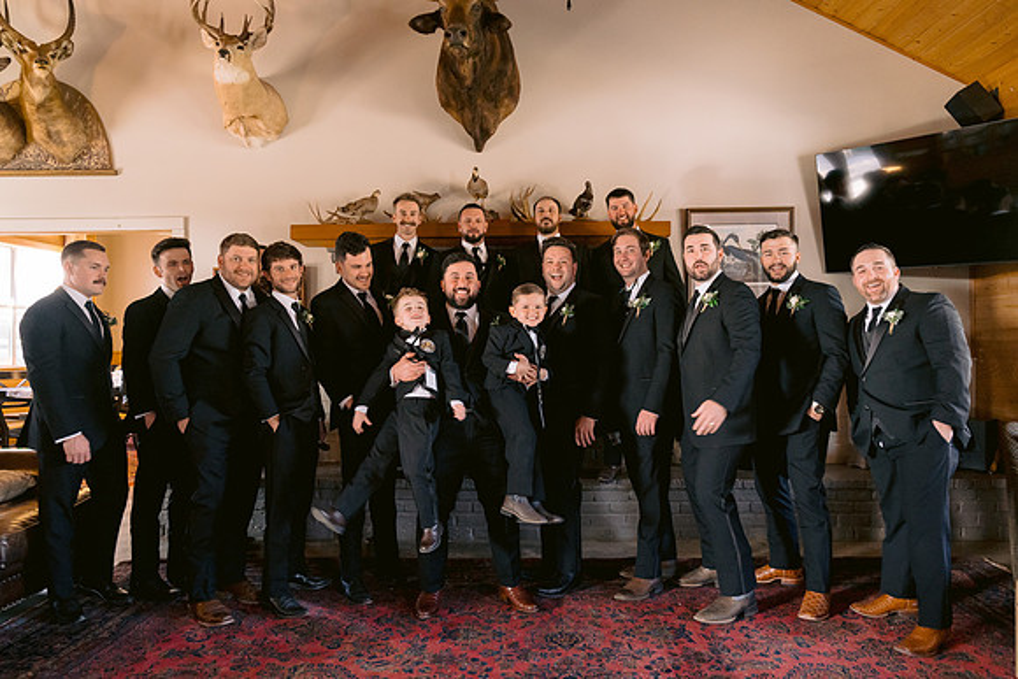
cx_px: 527
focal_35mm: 26
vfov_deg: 49.4
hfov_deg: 69.1
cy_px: 331
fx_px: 739
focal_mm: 25
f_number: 4.5
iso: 1600
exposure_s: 1/50
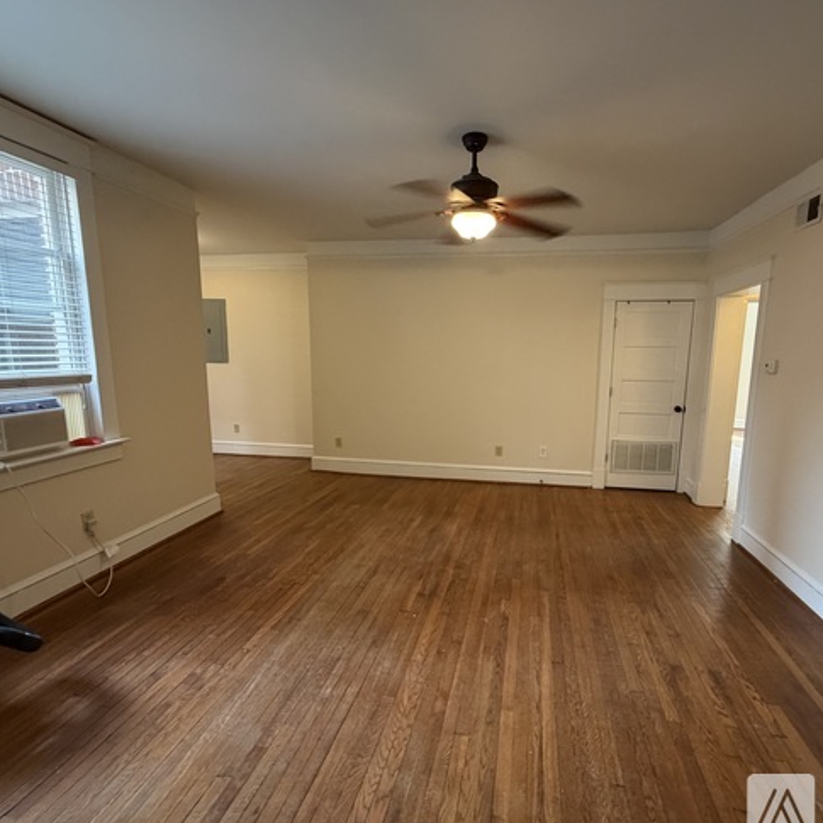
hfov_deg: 83.7
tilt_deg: -8.2
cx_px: 456
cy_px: 417
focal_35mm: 17
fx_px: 457
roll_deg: -0.5
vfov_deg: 84.0
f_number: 2.2
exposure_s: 1/60
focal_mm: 2.22
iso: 400
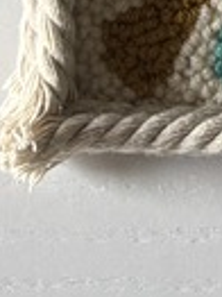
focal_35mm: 199
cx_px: 340
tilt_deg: -77.4
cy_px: -657
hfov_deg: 7.3
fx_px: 1704
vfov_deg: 8.2
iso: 125
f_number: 1.6
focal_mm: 5.96
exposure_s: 1/83
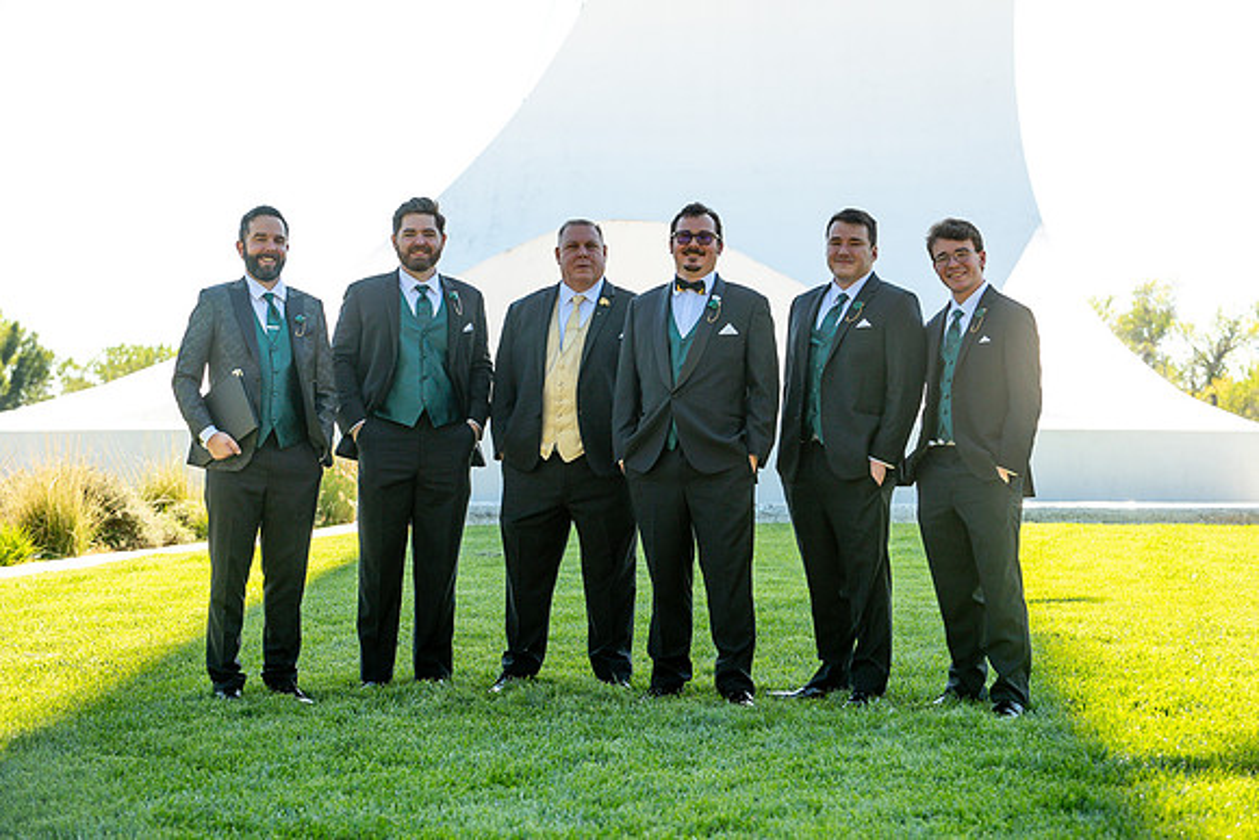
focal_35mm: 101
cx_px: 630
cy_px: 420
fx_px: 3532
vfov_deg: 13.6
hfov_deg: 20.2
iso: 400
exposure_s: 1/640
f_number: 5.6
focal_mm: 98
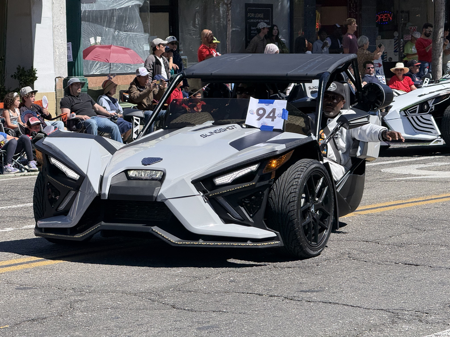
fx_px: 1560
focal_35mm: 120
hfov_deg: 16.4
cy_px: 168
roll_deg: +1.1
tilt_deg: -5.1
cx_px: 225
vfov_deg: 12.3
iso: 50
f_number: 2.8
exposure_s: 1/1294
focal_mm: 15.66
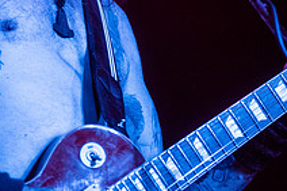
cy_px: -32
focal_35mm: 219
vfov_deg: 6.2
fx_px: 1745
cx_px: 104
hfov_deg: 9.4
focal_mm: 80
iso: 3200
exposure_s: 1/200
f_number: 3.2
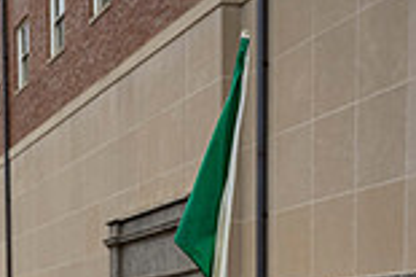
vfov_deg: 14.0
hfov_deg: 21.5
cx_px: -38
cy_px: 445
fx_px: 1039
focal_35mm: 90
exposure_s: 1/1600
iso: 640
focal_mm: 24
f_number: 4
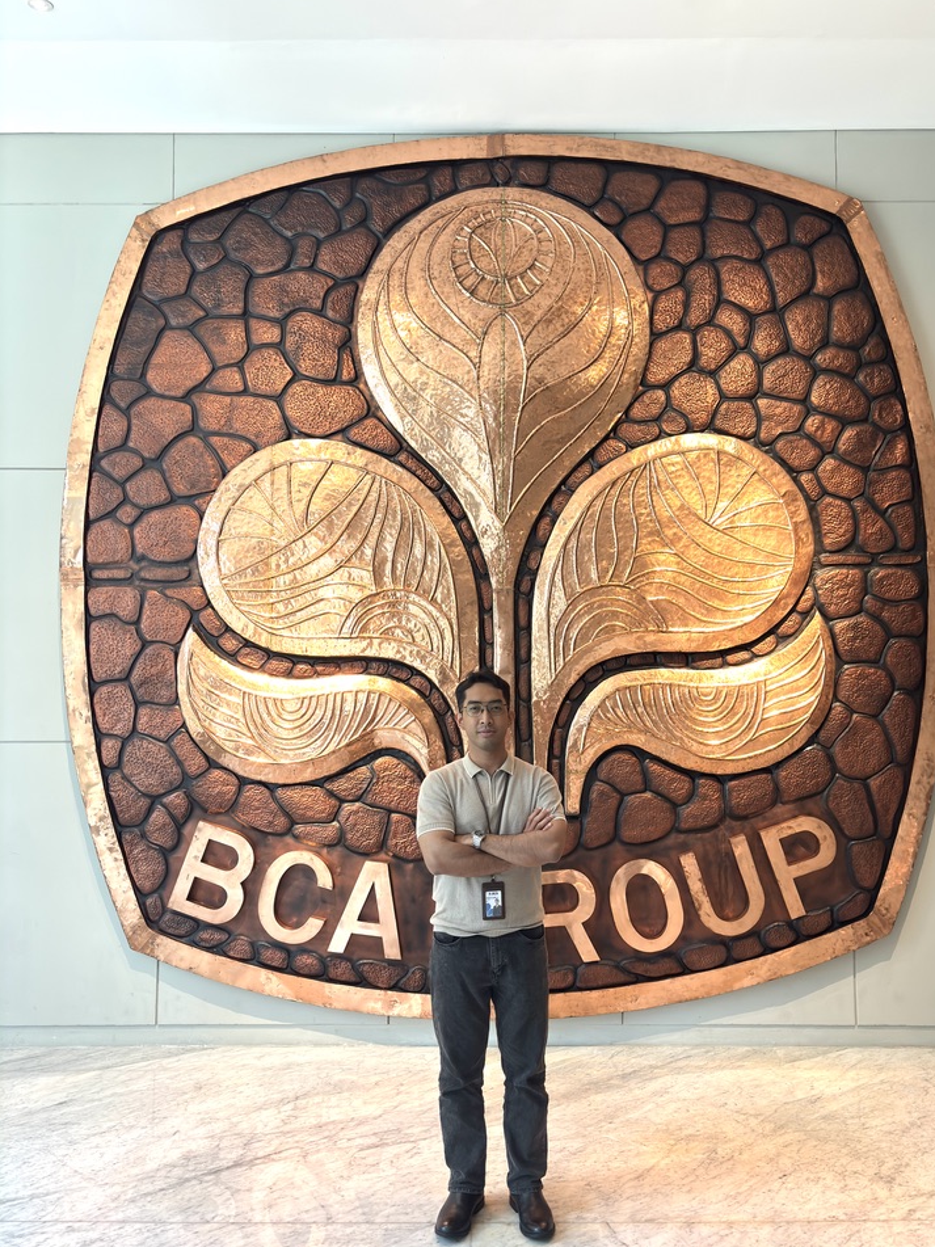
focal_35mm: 28
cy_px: 615
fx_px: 1009
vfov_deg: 63.4
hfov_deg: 49.7
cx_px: 502
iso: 160
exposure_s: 1/50
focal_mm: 5.96
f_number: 1.6
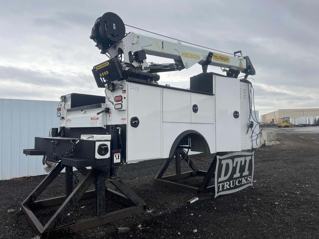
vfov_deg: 53.1
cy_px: 120
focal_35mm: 26
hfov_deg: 67.3
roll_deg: +2.4
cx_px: 160
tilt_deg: +3.8
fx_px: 240
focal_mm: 5.7
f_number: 1.5
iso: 50
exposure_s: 1/2841
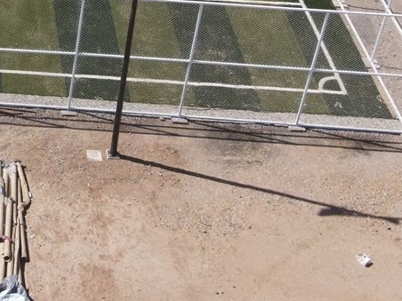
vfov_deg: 16.0
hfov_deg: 20.4
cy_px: -147
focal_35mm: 85
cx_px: -163
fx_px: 987
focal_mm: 4.5
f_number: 2.8
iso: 100
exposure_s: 1/725
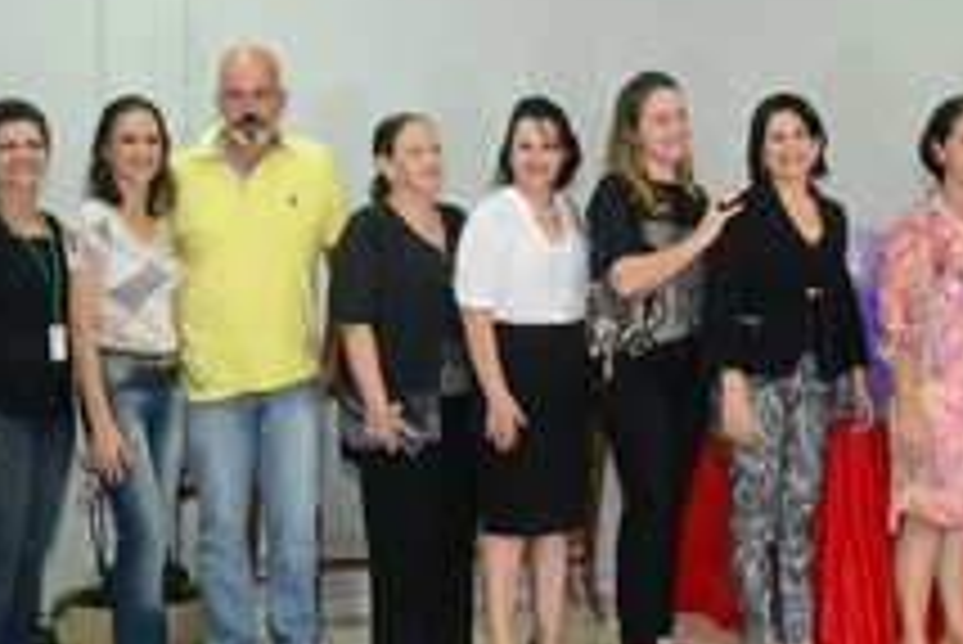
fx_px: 1686
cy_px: 387
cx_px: 698
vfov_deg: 21.6
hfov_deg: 31.4
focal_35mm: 63
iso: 3200
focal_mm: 20
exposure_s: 1/125
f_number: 5.6
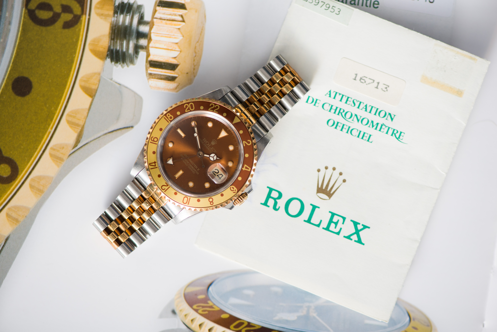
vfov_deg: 13.1
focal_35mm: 105
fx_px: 1450
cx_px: 248
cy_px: 166
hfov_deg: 19.5
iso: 320
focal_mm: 105
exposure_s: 1/200
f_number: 6.3
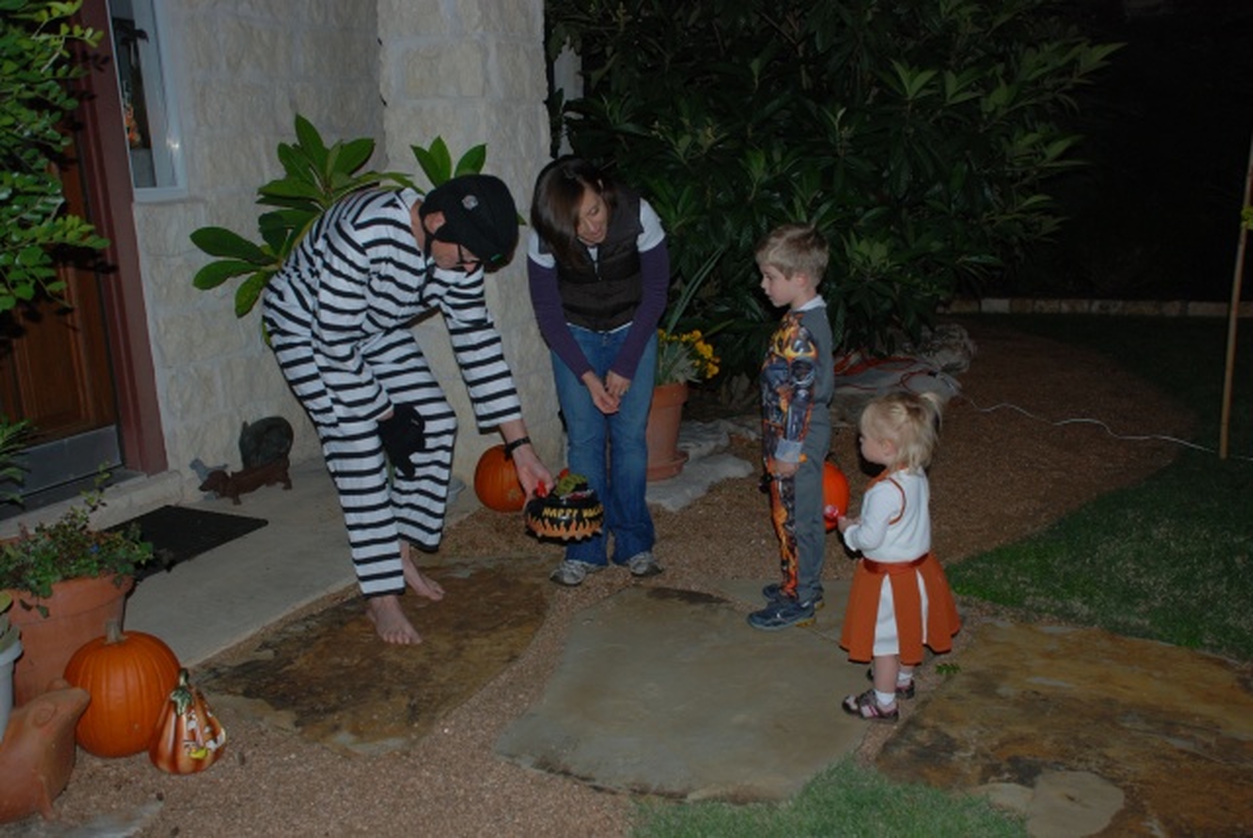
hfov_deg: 57.2
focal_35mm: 33
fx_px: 1150
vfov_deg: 40.0
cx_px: 626
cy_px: 419
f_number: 3.8
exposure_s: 1/60
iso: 200
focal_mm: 22
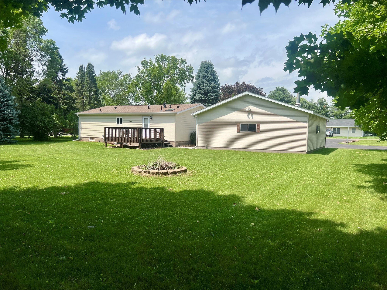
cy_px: 145
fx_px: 291
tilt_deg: -2.9
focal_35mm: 26
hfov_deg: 67.3
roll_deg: -1.5
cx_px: 194
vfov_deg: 53.1
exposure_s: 1/3831
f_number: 1.5
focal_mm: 5.7
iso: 50
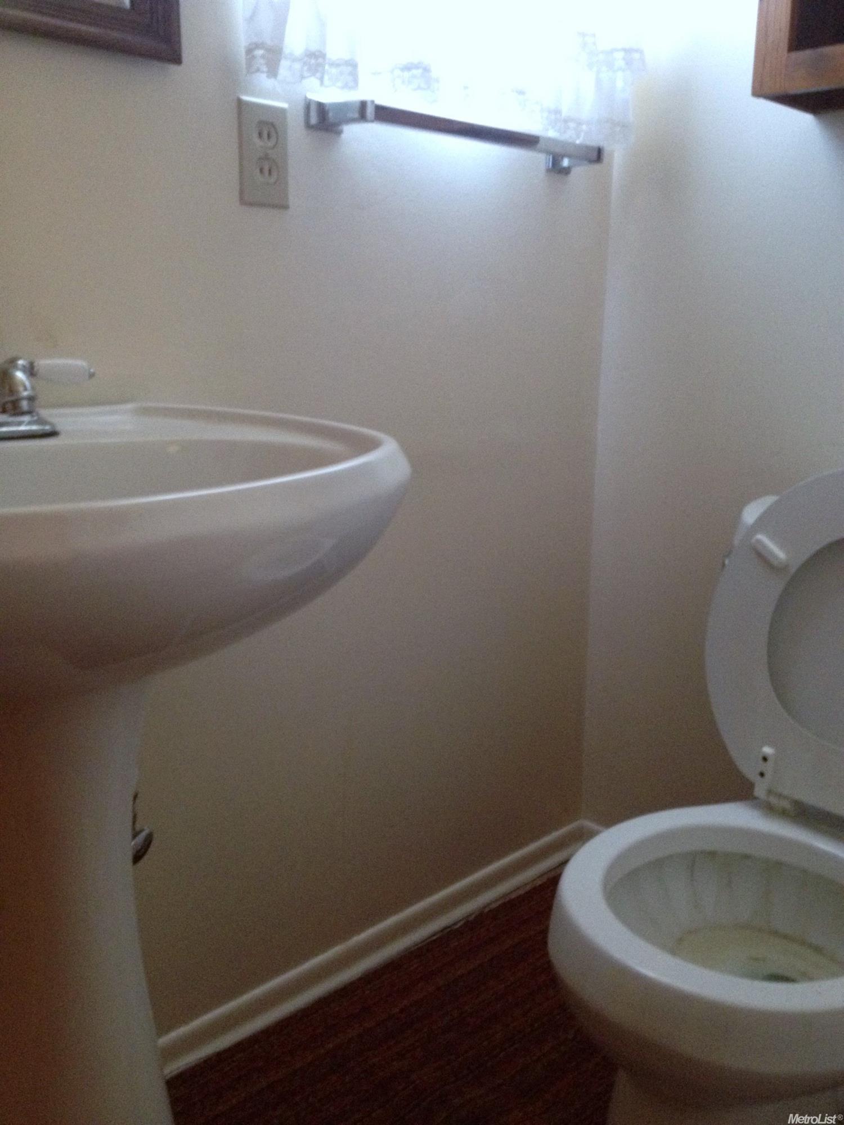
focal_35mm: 35
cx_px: 422
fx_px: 1138
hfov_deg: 40.7
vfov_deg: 52.6
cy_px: 562
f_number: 2.4
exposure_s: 1/15
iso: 320
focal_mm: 4.28
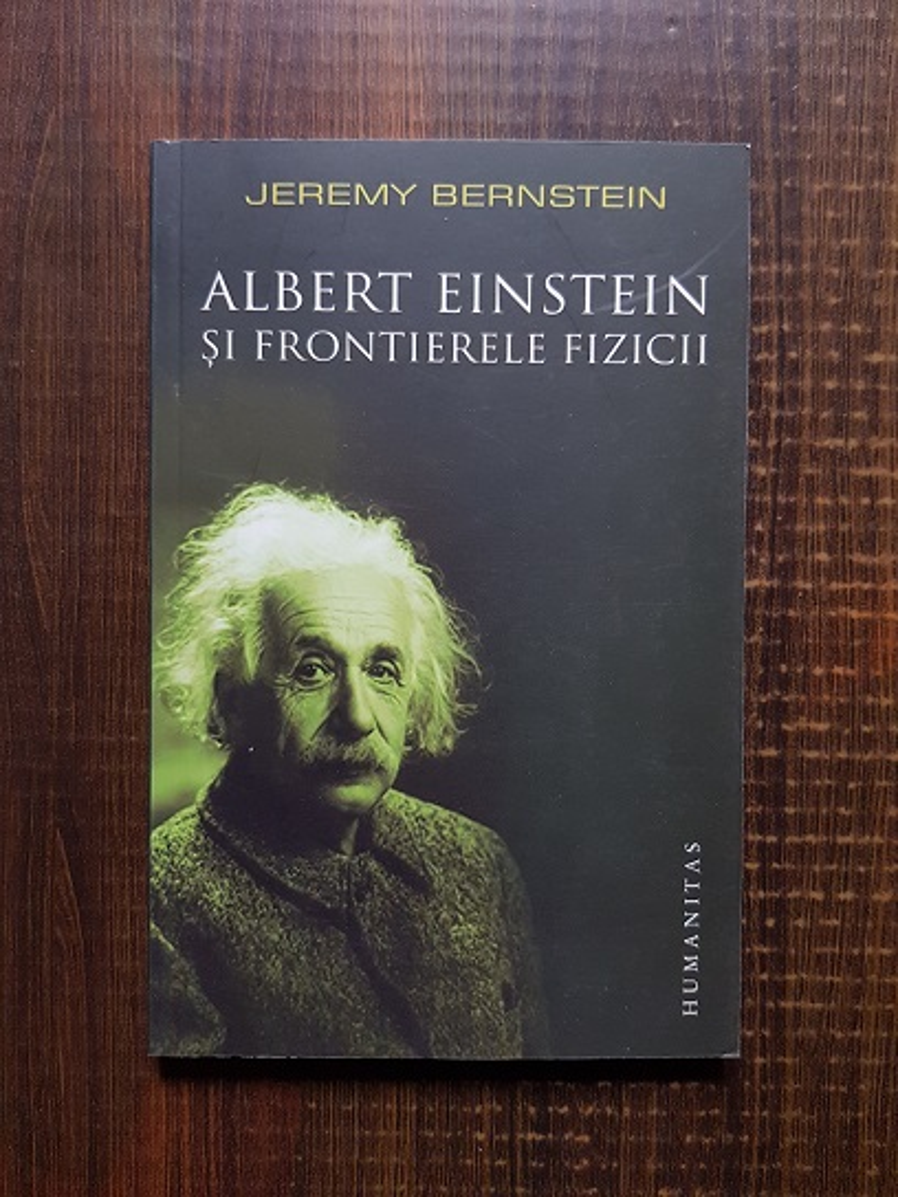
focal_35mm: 26
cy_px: 598
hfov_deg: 53.1
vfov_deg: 67.3
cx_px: 449
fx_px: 899
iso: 200
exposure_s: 1/50
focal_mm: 4.3
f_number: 1.7
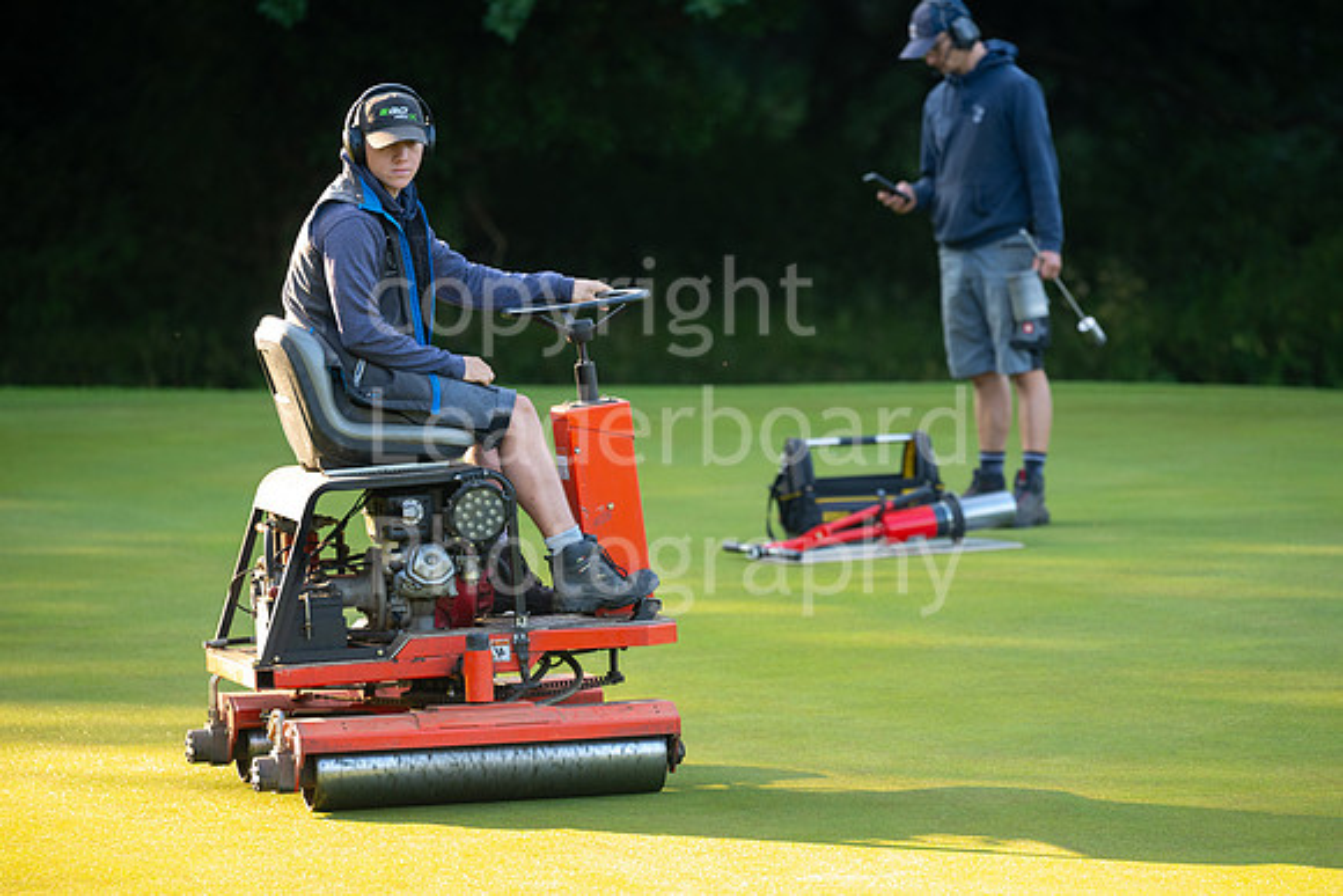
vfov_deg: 4.6
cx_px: 672
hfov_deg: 6.9
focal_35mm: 300
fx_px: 11194
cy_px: 448
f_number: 5
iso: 640
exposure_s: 1/200
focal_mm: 300
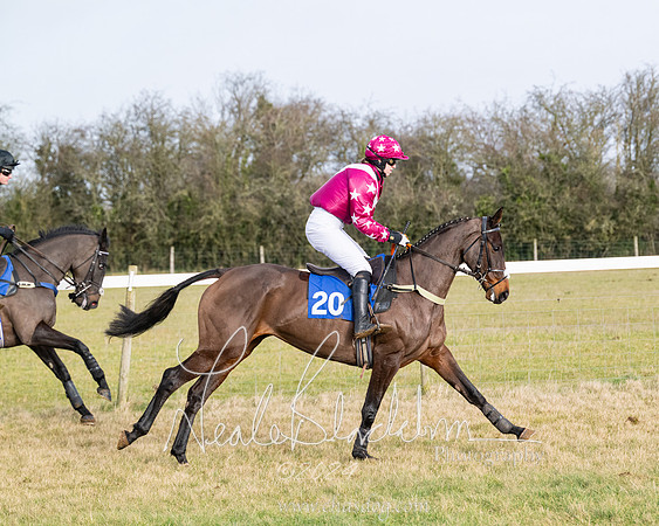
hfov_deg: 13.3
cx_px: 427
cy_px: 294
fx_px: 2827
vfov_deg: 10.6
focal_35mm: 145
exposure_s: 1/2500
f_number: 5
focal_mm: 115
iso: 800
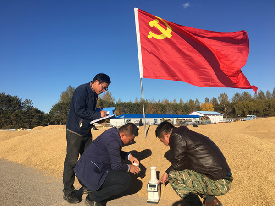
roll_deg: +2.4
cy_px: 103
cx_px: 138
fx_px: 230
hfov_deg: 61.7
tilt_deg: +4.8
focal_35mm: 29
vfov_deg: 48.2
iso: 25
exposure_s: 1/1570
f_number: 2.2
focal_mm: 4.15
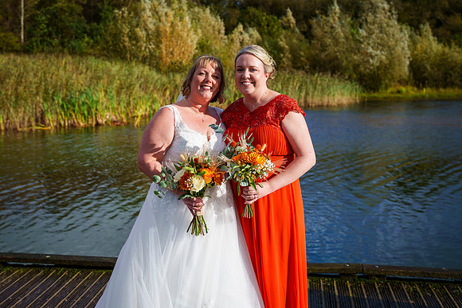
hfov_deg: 34.1
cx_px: 203
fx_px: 752
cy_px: 132
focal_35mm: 59
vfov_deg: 23.1
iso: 250
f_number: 4.5
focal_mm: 50
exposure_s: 1/2500
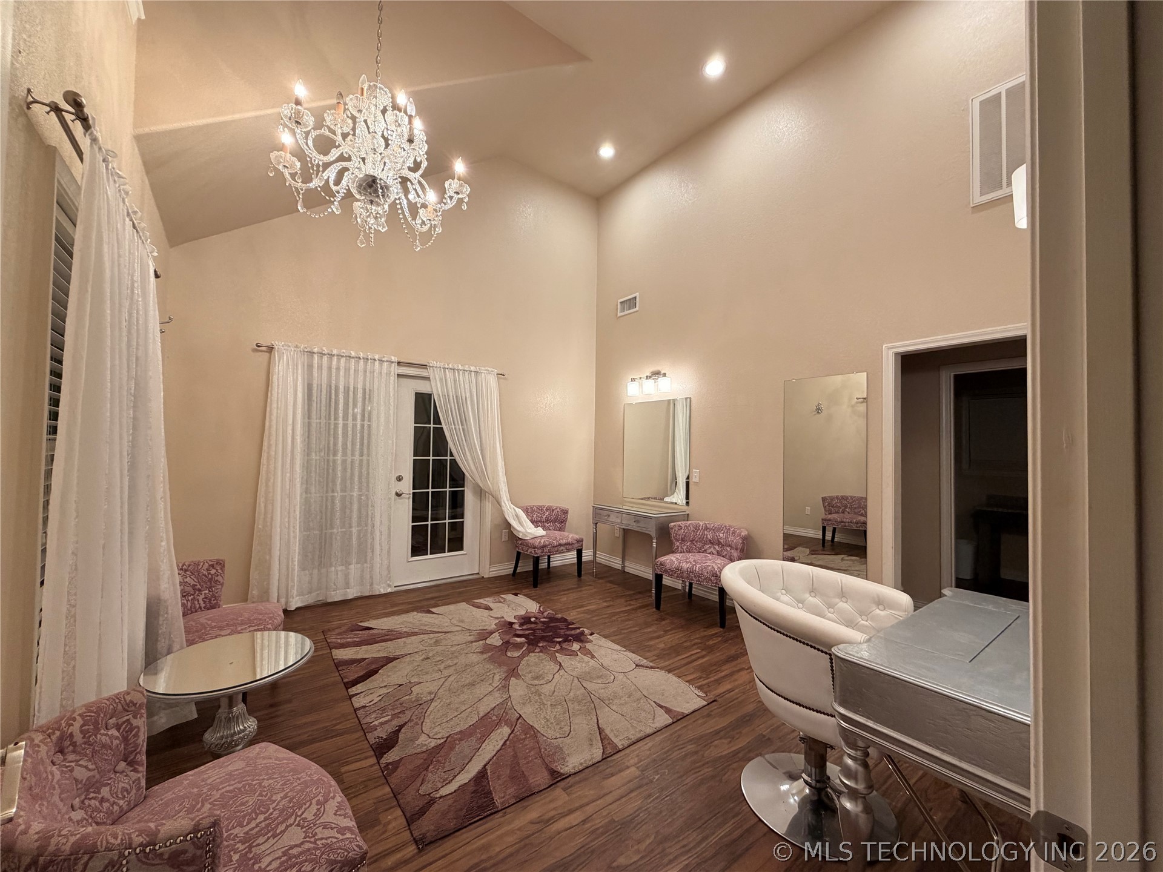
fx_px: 470
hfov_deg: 102.1
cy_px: 436
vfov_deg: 85.7
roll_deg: -1.2
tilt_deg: +1.8
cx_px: 582
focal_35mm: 14
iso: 250
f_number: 2.2
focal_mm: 2.22
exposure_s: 1/120
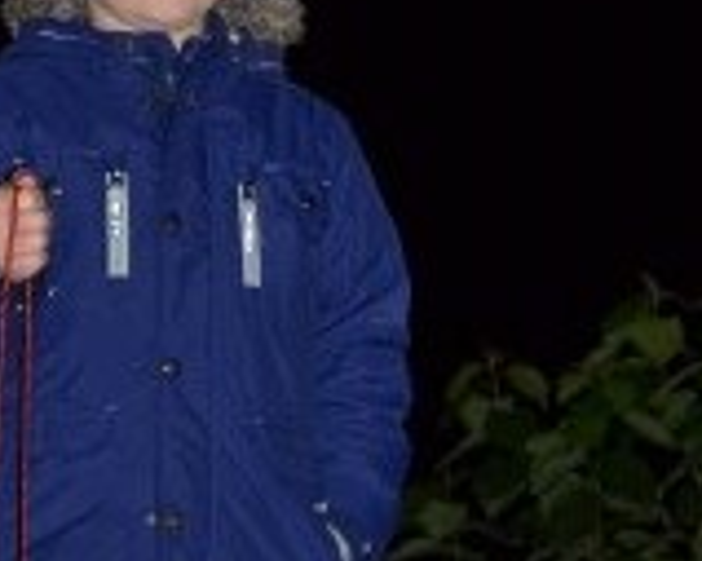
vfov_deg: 8.0
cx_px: -104
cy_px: 146
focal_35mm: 193
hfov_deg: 9.9
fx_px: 4007
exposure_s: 1/60
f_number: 5
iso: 400
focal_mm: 34
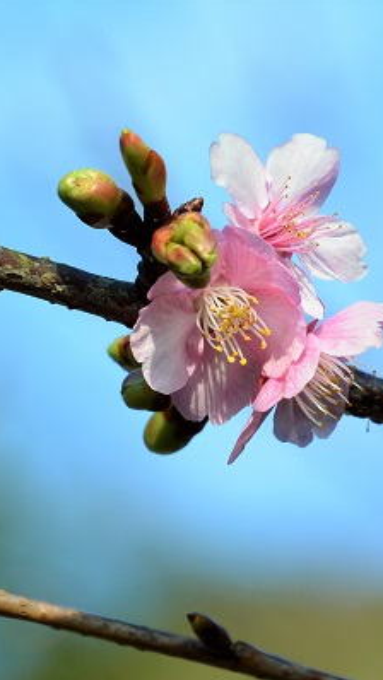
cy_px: 339
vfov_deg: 4.6
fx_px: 8464
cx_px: 313
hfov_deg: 2.6
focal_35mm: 469
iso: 160
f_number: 5.6
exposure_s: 1/500
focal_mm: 110
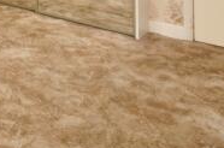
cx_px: -65
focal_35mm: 53
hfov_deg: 30.1
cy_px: -105
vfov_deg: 19.9
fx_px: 329
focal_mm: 10
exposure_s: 1.3
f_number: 8
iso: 200
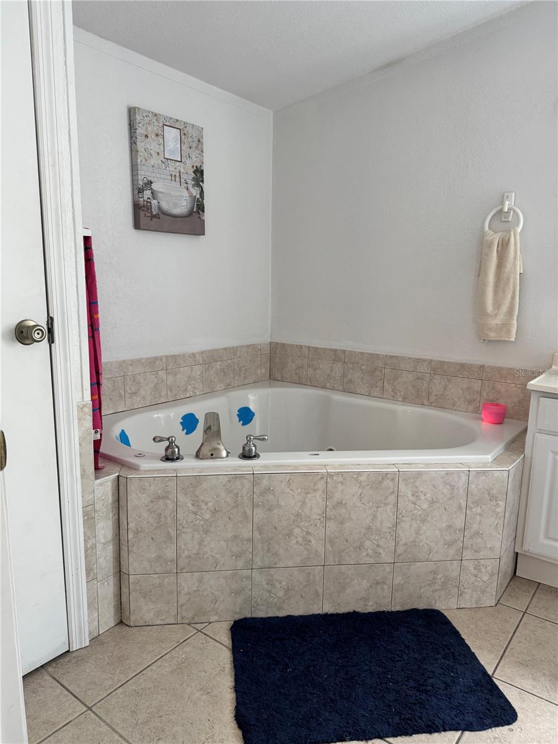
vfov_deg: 71.6
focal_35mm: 24
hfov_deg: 56.8
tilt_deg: -10.3
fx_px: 516
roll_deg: -1.3
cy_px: 372
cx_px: 279
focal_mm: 6.76
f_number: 1.78
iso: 200
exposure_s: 1/60
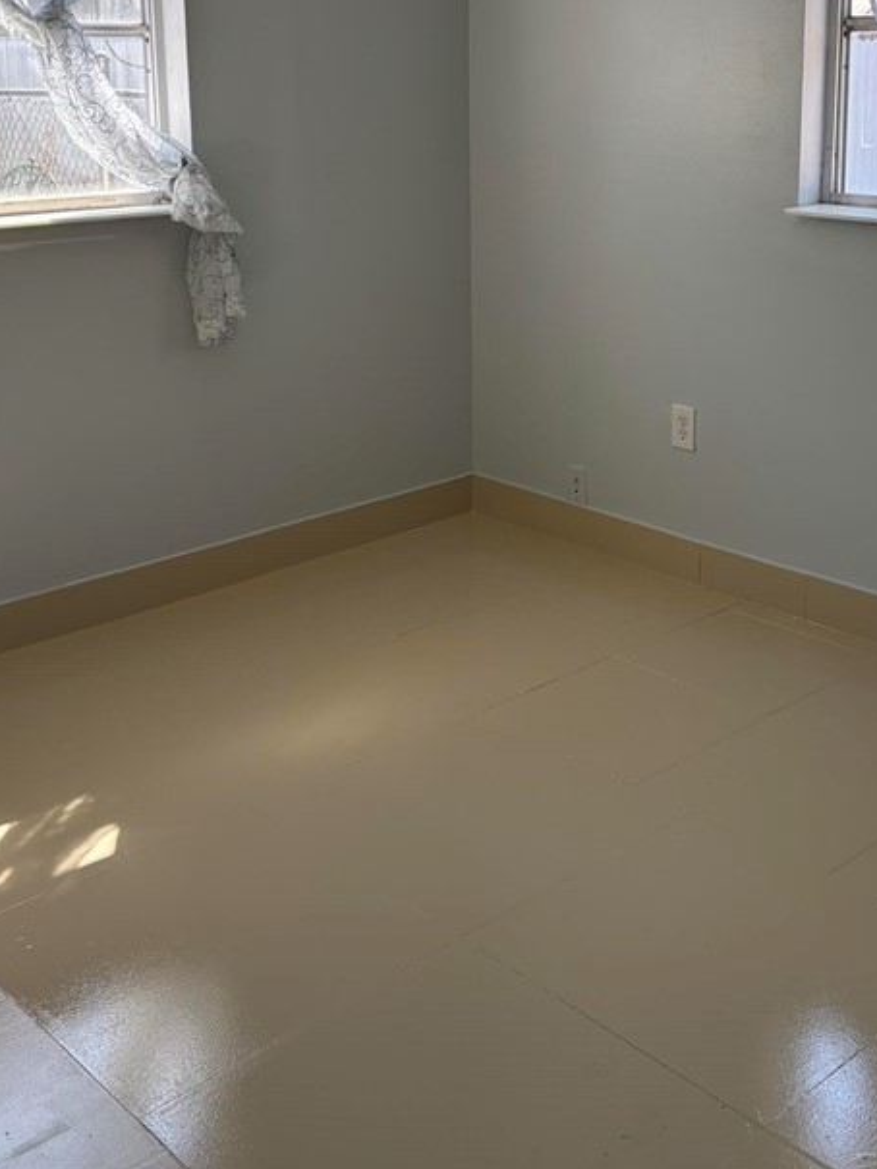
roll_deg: +0.1
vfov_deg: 41.8
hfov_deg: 32.9
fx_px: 1486
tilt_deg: -10.2
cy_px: 307
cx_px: 485
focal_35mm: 44
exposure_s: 1/309
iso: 50
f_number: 1.6
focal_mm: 5.96
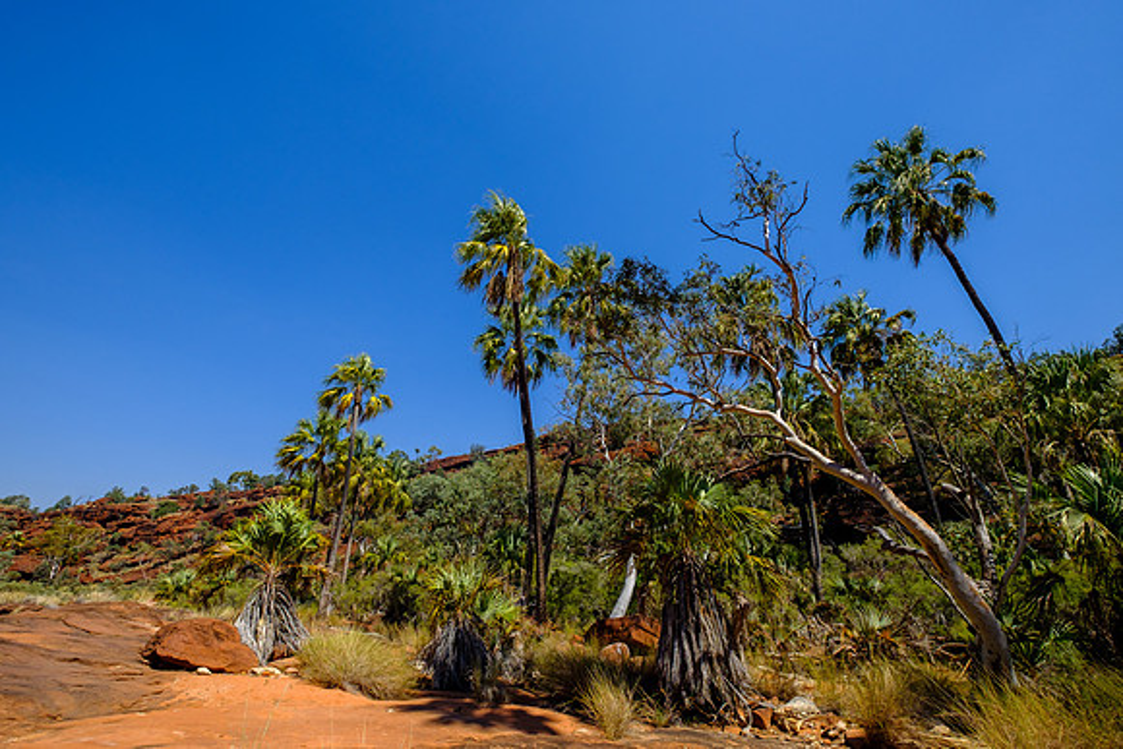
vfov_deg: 77.4
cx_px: 562
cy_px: 374
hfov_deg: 100.4
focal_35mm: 15
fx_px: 468
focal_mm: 10
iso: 200
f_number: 6.4
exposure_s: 1/900
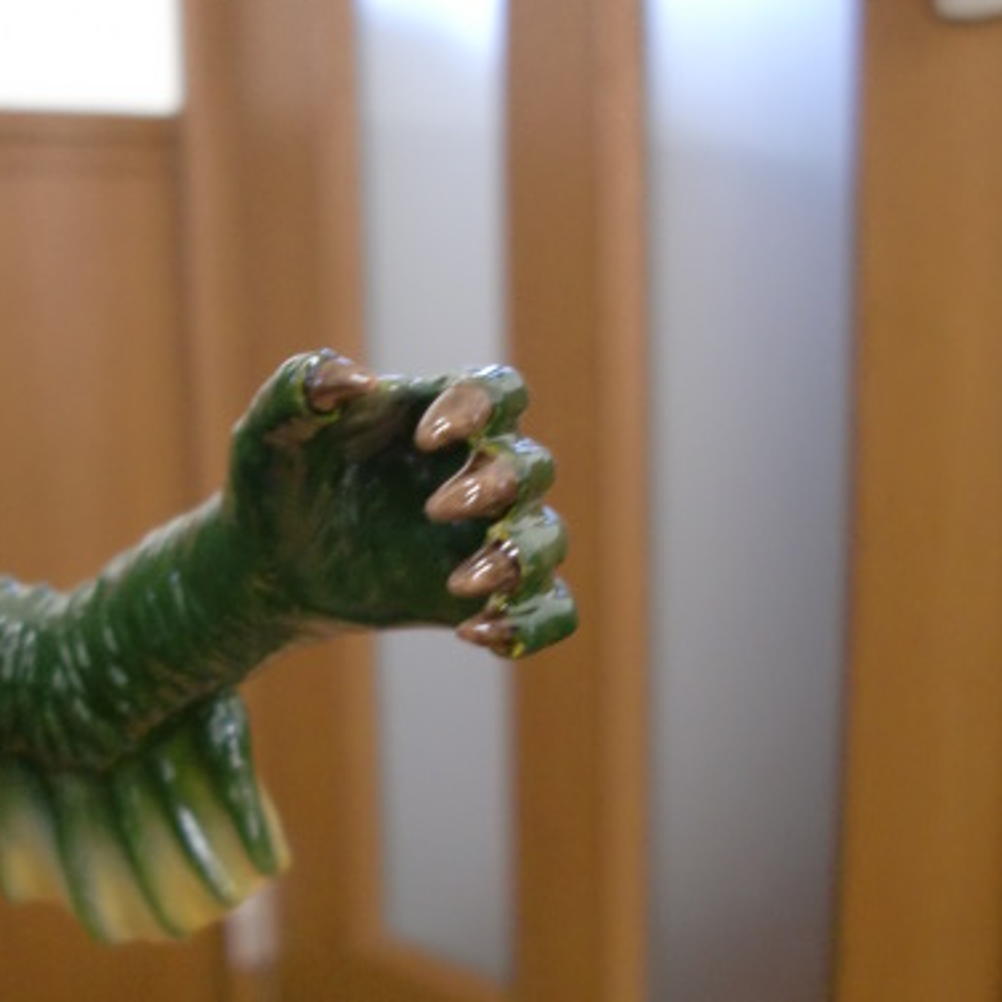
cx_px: 452
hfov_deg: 31.6
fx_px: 1768
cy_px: 598
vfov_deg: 31.6
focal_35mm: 54
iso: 320
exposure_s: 1/60
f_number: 2.8
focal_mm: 6.3
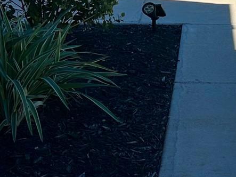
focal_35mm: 111
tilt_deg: -9.6
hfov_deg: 17.7
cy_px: -83
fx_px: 757
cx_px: 162
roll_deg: +0.5
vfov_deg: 12.7
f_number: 1.78
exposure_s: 1/6211
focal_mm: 6.86
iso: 80
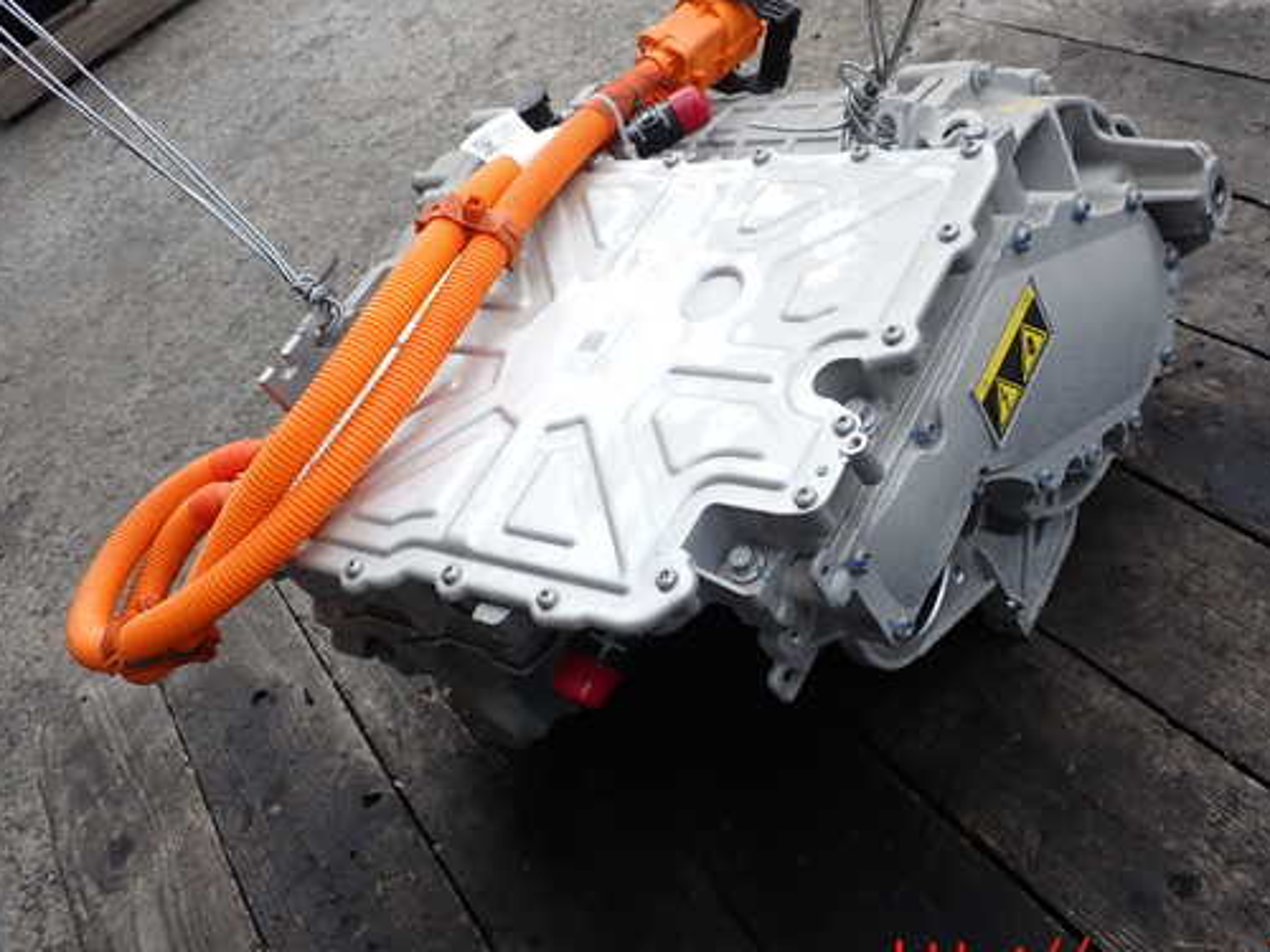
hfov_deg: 51.2
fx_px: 1321
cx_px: 706
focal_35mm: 36
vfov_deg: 39.6
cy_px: 426
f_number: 3.2
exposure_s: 1/400
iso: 100
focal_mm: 5.4
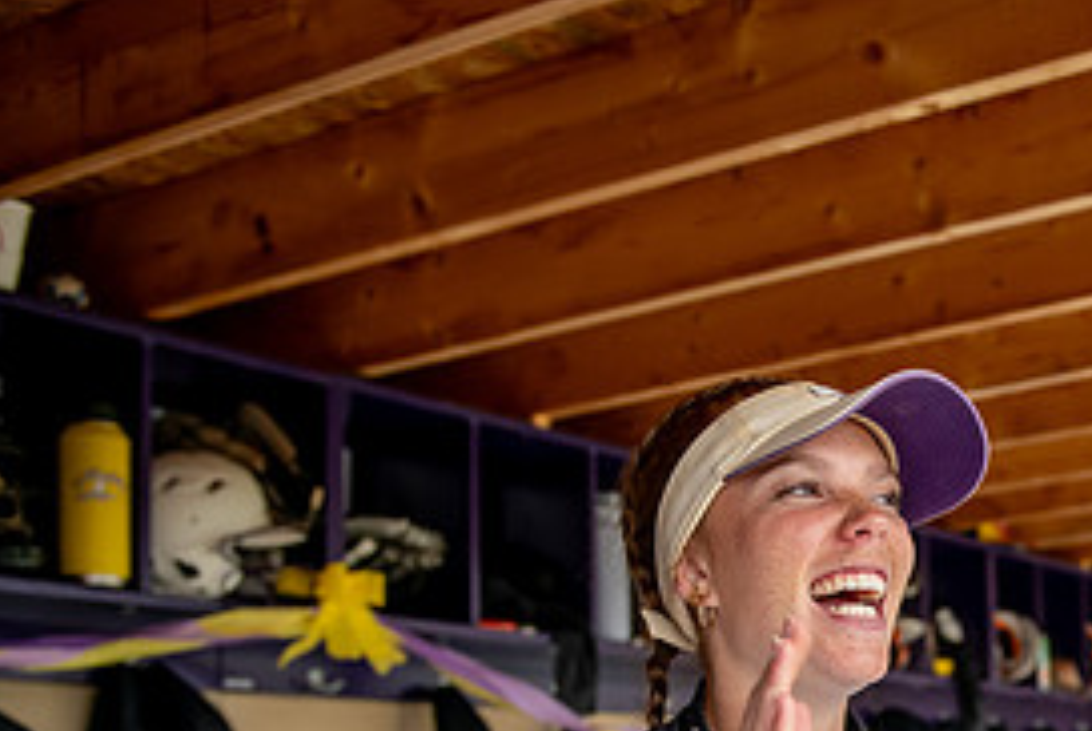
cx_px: 992
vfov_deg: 20.1
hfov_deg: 29.2
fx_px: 2004
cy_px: 709
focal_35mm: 66
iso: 500
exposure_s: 1/640
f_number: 3.2
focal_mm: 31
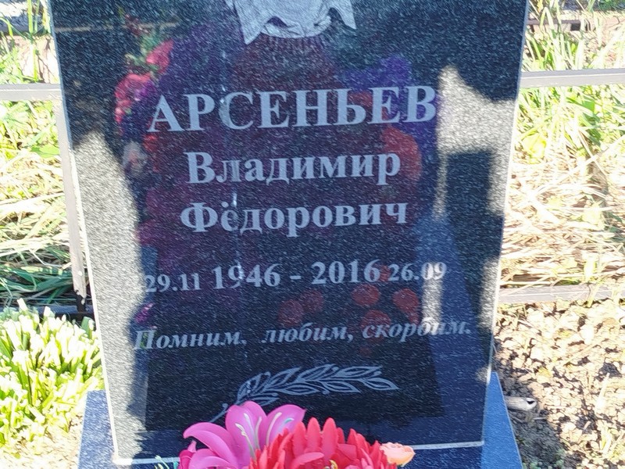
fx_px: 1174
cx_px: 312
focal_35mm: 65
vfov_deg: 22.6
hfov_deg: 29.8
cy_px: 234
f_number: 1.7
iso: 50
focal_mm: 5.31
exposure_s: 1/119
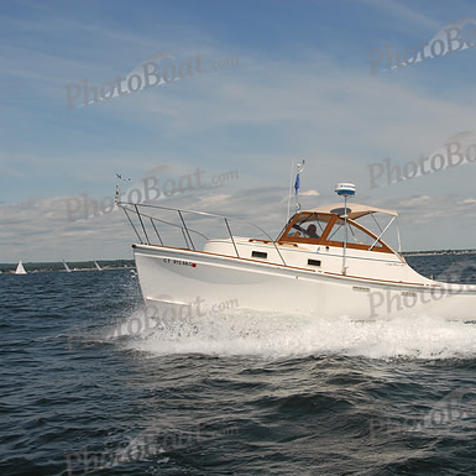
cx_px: 303
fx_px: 778
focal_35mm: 50
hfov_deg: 33.8
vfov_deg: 34.0
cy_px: 239
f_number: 9
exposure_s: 1/500
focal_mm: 26
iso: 200
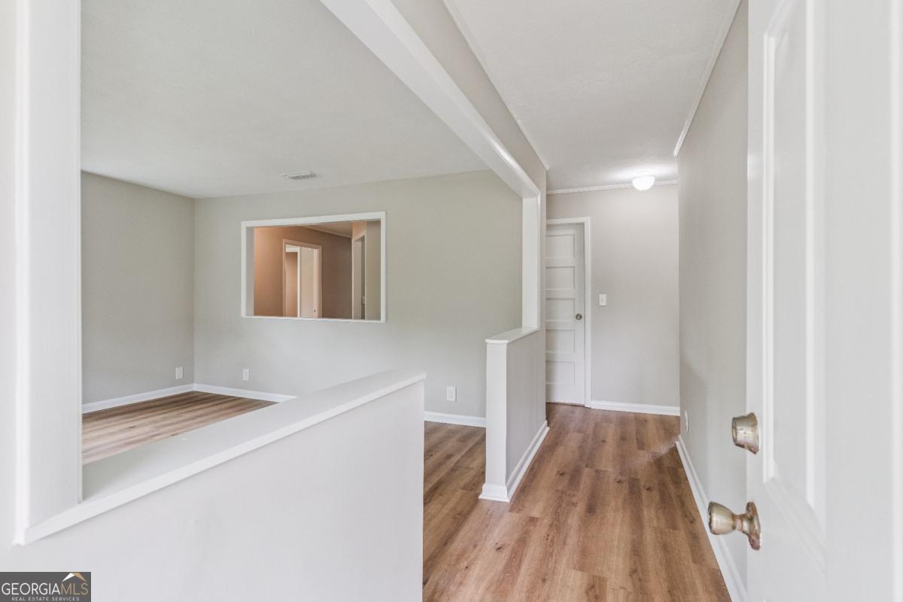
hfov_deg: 93.3
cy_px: 301
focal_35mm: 17
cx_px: 452
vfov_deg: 70.4
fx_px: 426
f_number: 8
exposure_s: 1/8
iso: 250
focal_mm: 17
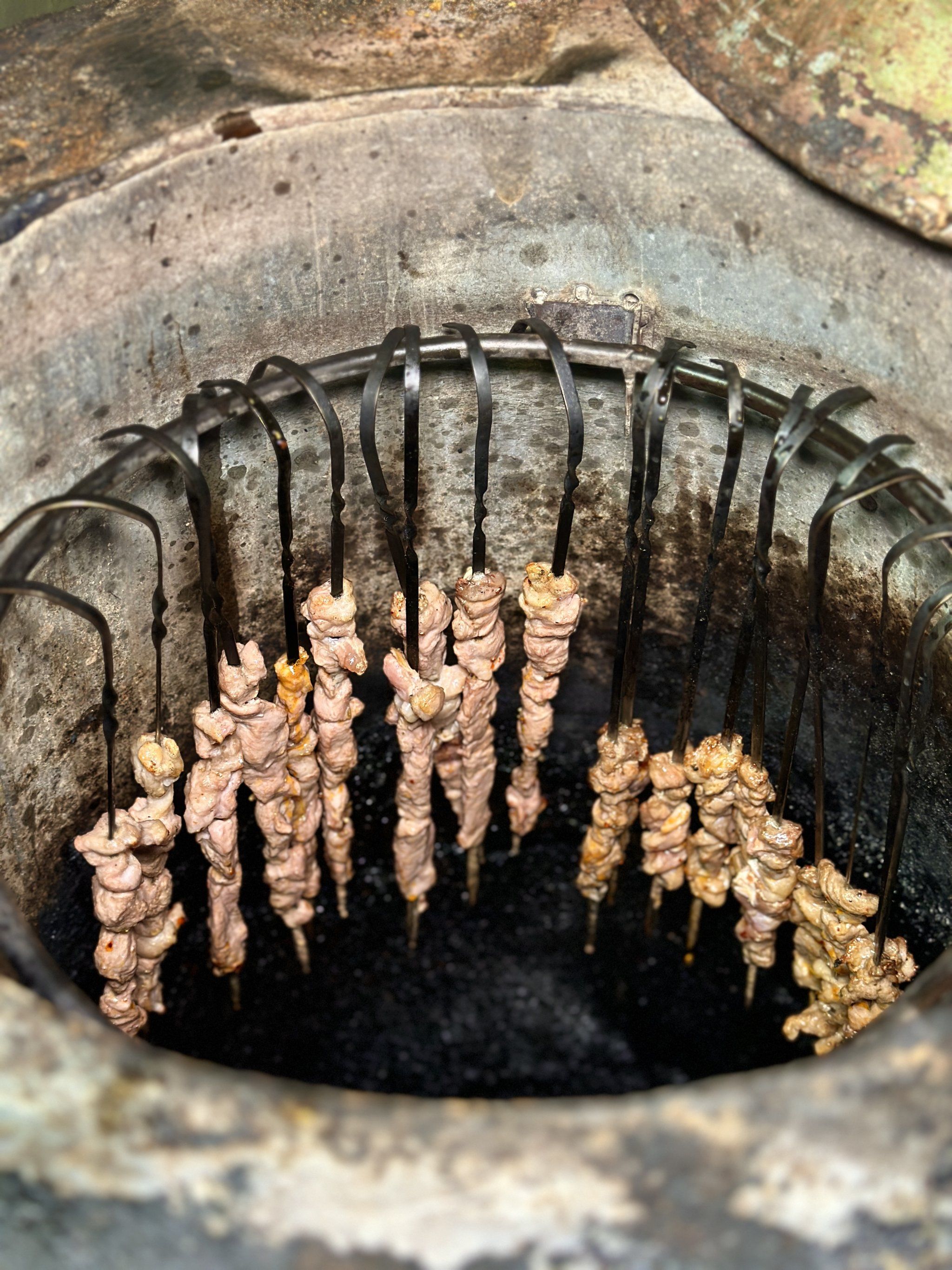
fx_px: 1760
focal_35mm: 48
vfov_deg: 39.7
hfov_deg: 30.3
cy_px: 635
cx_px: 476
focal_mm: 6.86
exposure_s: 1/60.2
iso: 400
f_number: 1.78
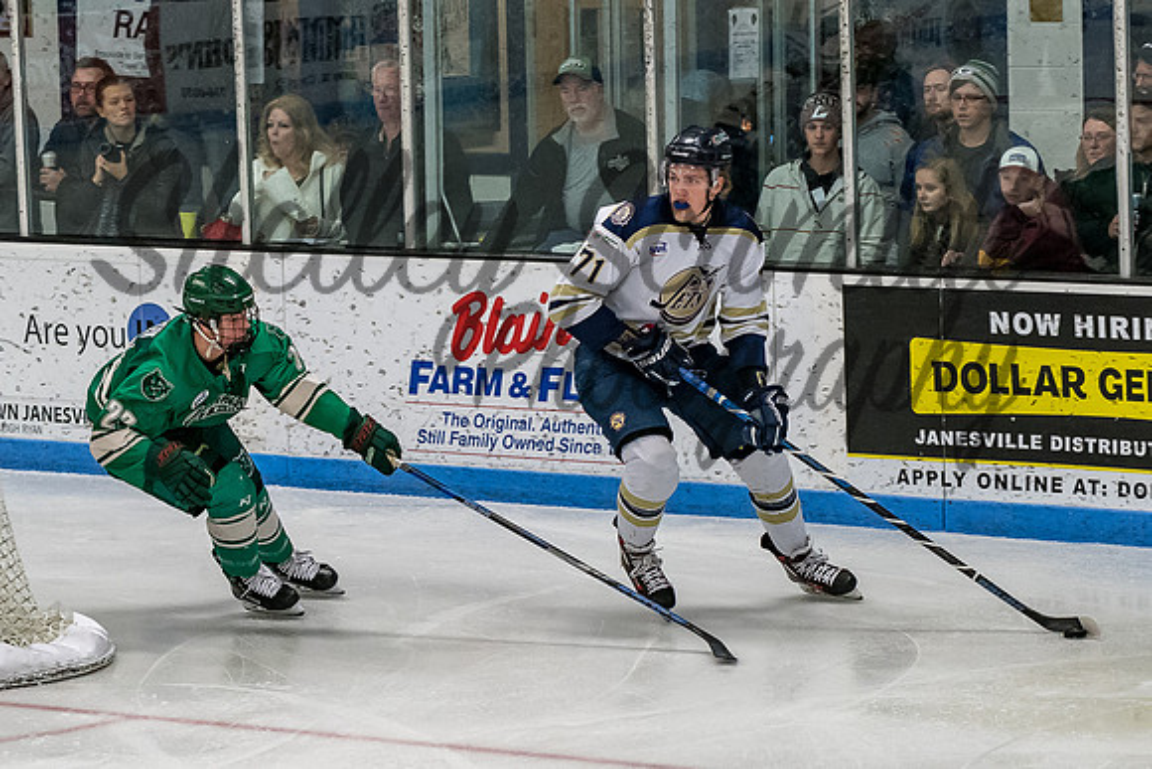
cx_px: 674
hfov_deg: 11.9
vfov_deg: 7.9
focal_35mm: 173
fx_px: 5541
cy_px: 355
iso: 2000
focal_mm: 78
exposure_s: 1/800
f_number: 4
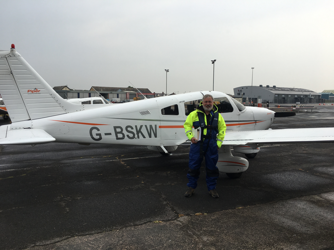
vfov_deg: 48.2
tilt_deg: -5.5
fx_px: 280
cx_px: 167
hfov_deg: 61.7
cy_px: 125
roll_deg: +0.1
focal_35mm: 29
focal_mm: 4.15
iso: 25
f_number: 2.2
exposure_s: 1/818
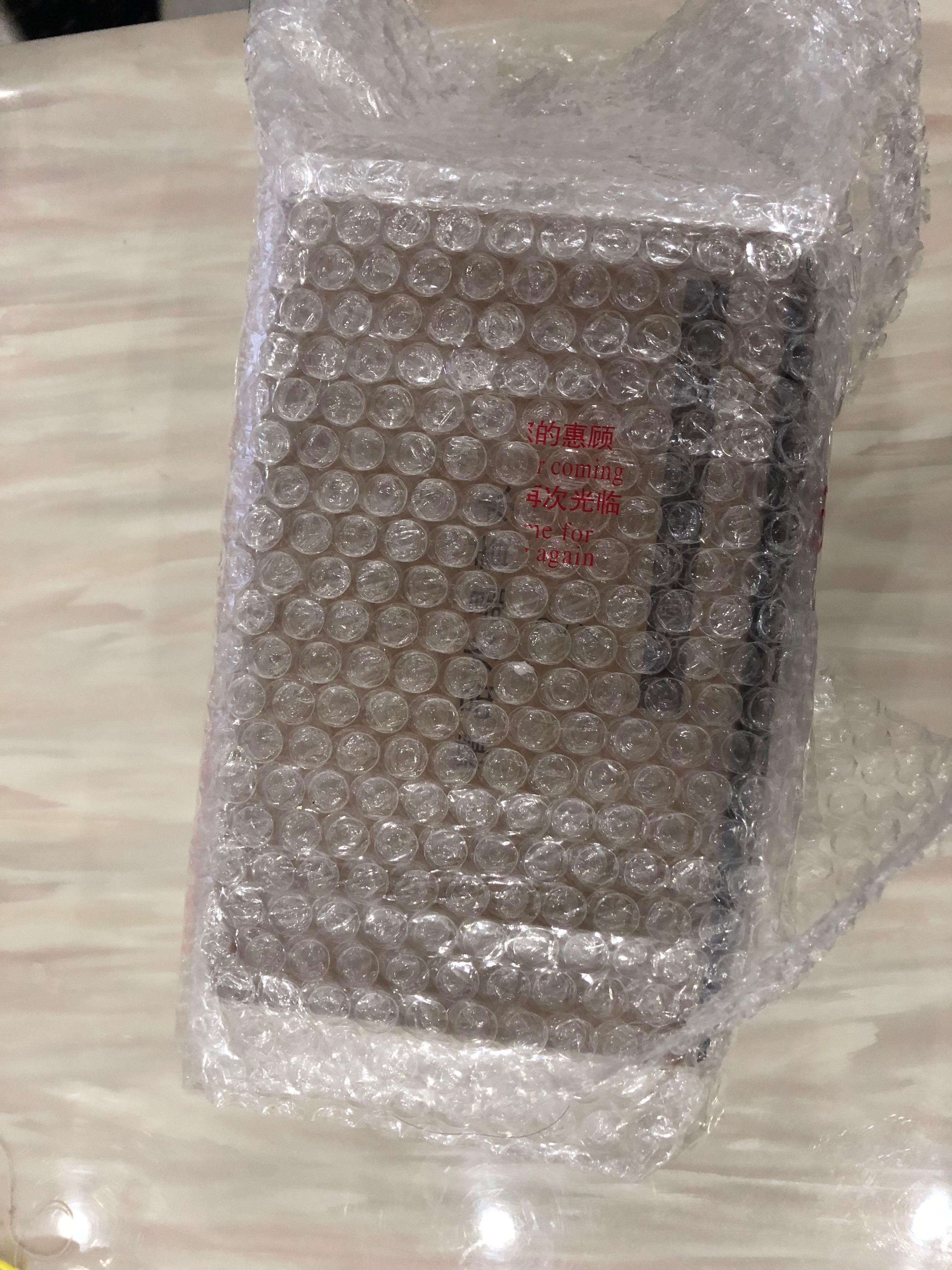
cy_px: 635
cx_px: 476
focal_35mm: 28
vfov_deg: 63.4
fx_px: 1027
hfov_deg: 49.7
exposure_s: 1/17
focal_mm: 3.99
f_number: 1.8
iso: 80
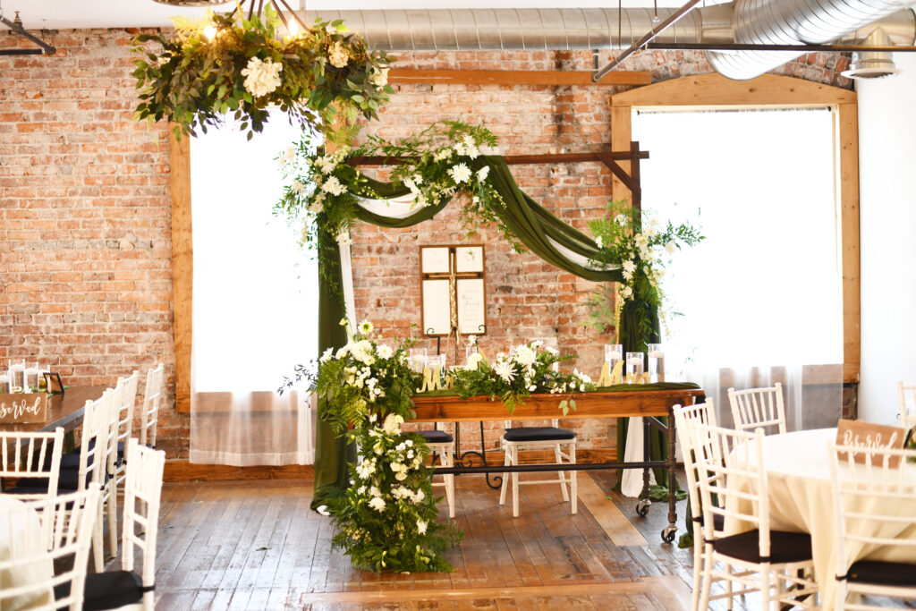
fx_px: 1272
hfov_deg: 39.6
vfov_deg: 27.0
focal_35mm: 50
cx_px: 458
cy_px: 306
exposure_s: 1/400
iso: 640
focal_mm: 50
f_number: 1.8
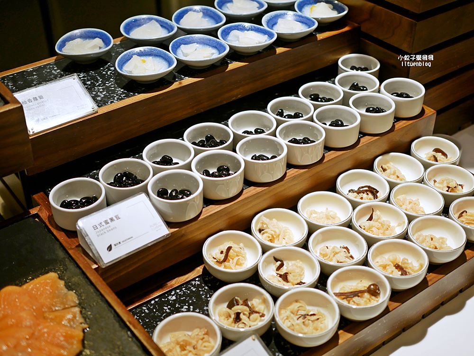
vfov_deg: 29.1
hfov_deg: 38.2
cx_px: 237
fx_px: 685
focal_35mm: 50
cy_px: 178
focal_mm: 25
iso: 200
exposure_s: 1/80
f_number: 1.8
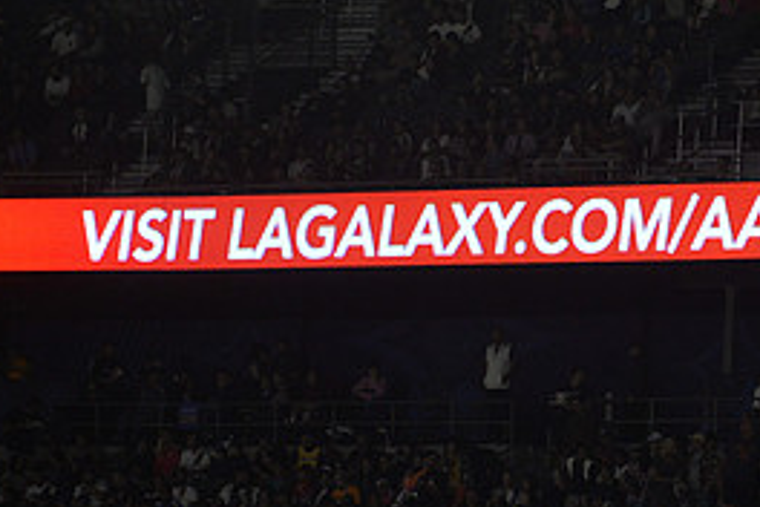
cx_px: 700
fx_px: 9288
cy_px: 209
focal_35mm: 440
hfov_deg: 4.7
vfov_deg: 3.1
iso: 1600
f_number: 2.8
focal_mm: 200
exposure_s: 1/3200
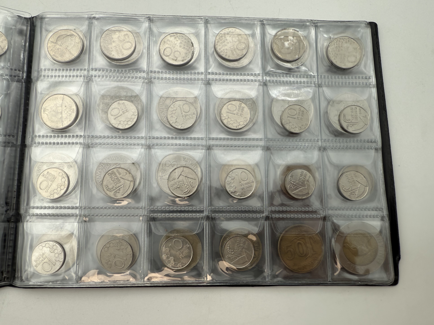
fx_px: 313
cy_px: 161
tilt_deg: -77.6
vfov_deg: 54.9
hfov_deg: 69.4
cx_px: 212
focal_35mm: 25
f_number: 2.2
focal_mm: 2.22
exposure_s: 1/276
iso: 40
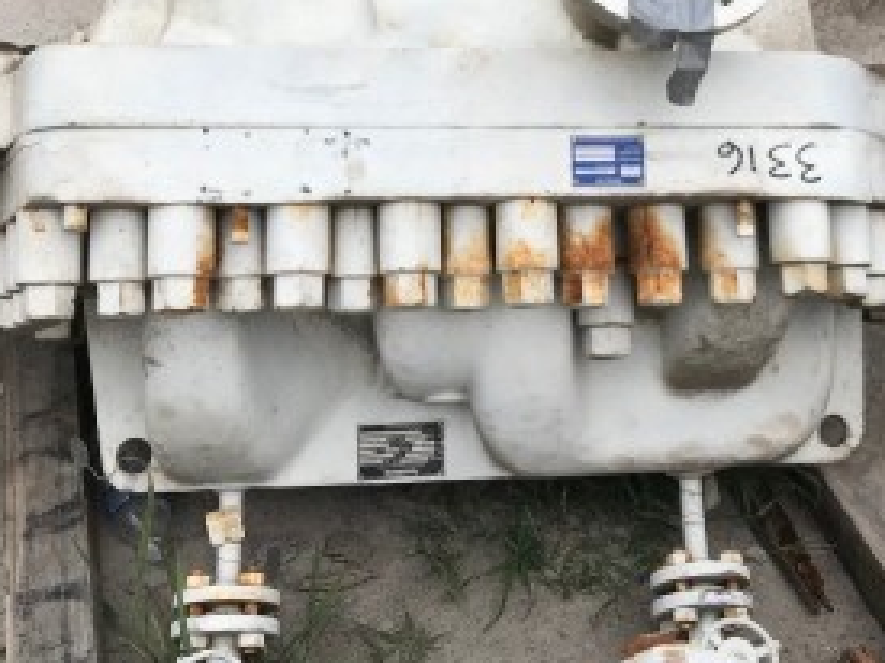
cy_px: 188
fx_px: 1303
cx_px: 512
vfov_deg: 28.2
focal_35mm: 51
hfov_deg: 37.4
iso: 20
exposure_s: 1/2128
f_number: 1.8
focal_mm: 3.99
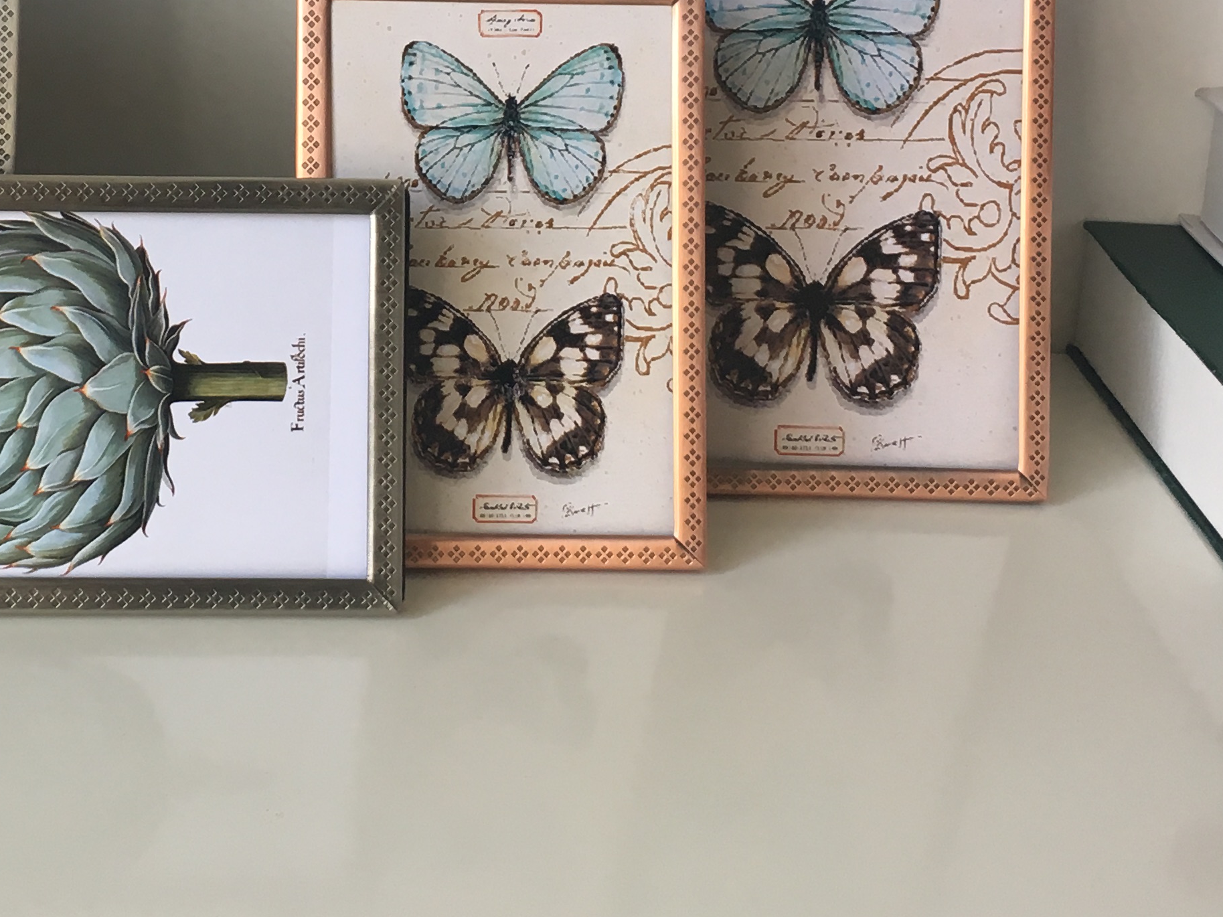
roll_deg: -2.4
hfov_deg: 29.9
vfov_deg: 22.2
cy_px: 46
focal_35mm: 64
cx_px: 344
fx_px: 2261
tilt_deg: -16.4
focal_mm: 4.15
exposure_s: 1/33
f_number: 2.2
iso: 32
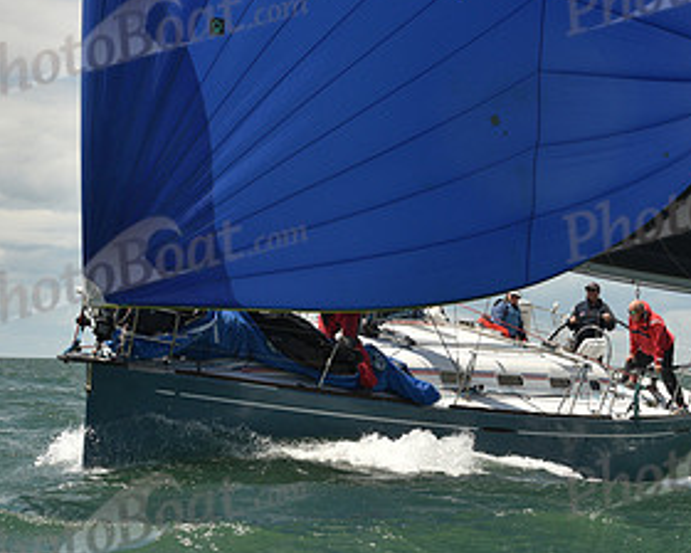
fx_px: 2781
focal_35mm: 136
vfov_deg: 11.3
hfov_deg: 14.1
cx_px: 437
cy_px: 362
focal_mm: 70
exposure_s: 1/800
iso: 320
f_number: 11
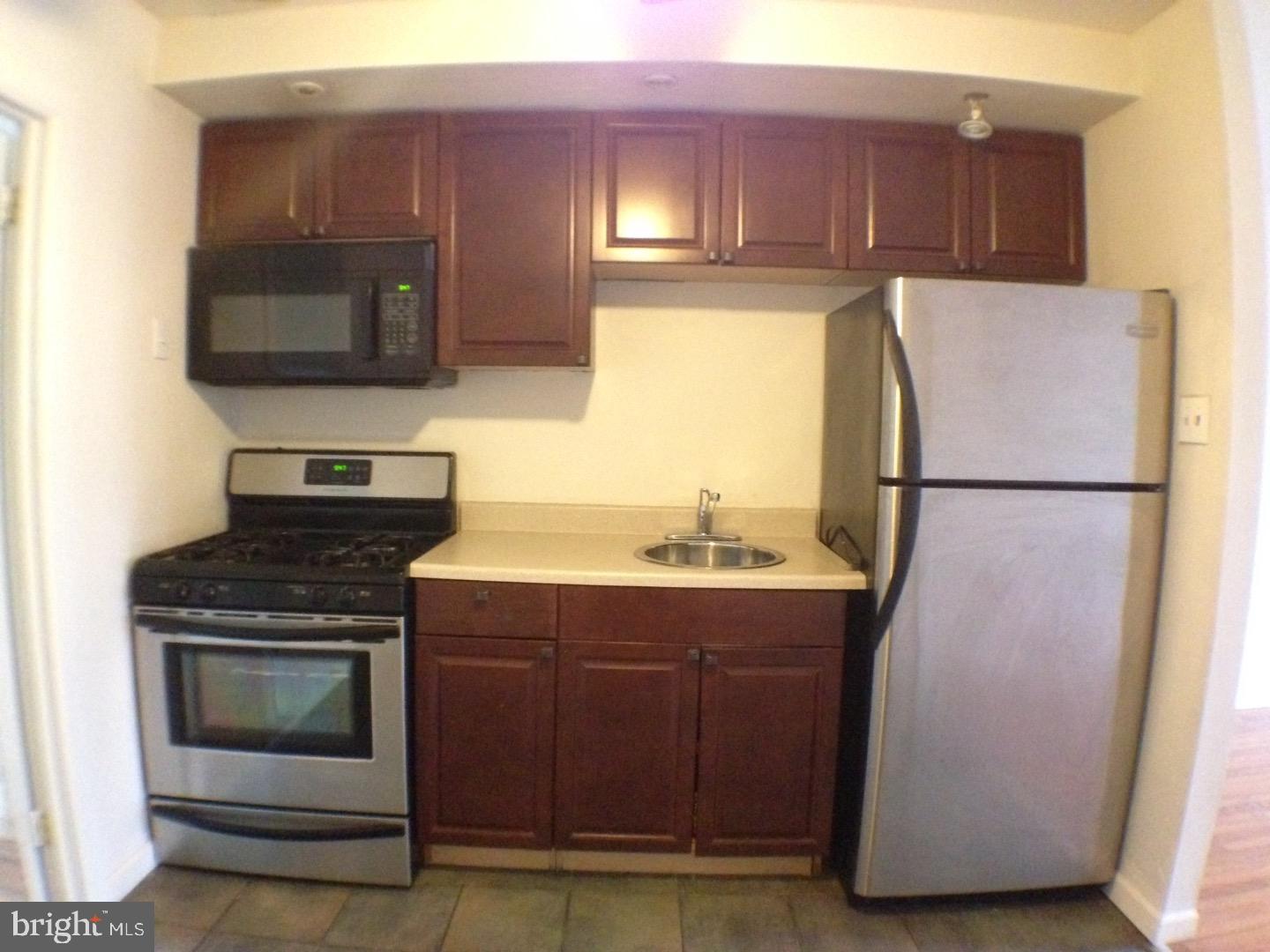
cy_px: 476
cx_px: 635
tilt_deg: -4.7
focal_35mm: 33
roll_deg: -1.9
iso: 800
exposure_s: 1/15
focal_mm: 4.12
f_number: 2.4
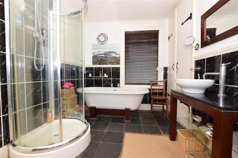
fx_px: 99
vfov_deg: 77.3
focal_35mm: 15
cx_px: 119
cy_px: 79
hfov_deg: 100.4
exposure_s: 1/60
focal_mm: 10
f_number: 7.1
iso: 400
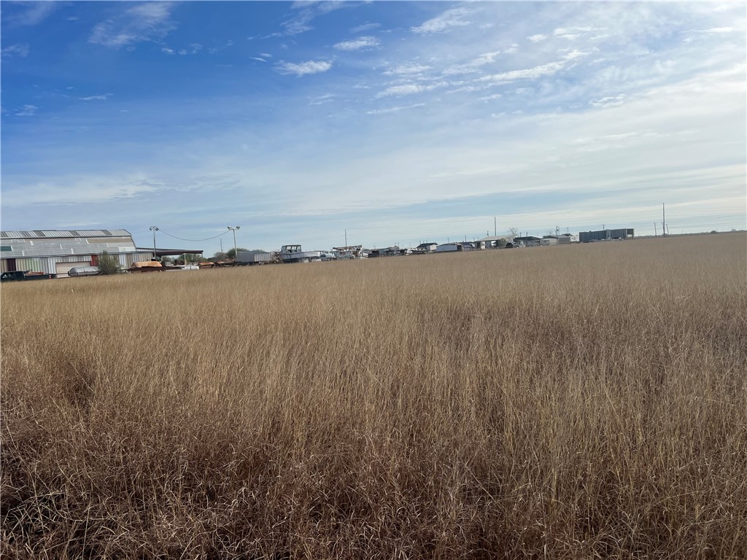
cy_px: 280
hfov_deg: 67.3
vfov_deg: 53.1
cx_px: 374
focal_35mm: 26
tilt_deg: -2.8
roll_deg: +3.0
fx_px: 561
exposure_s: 1/6211
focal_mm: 5.7
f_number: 1.5
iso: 50
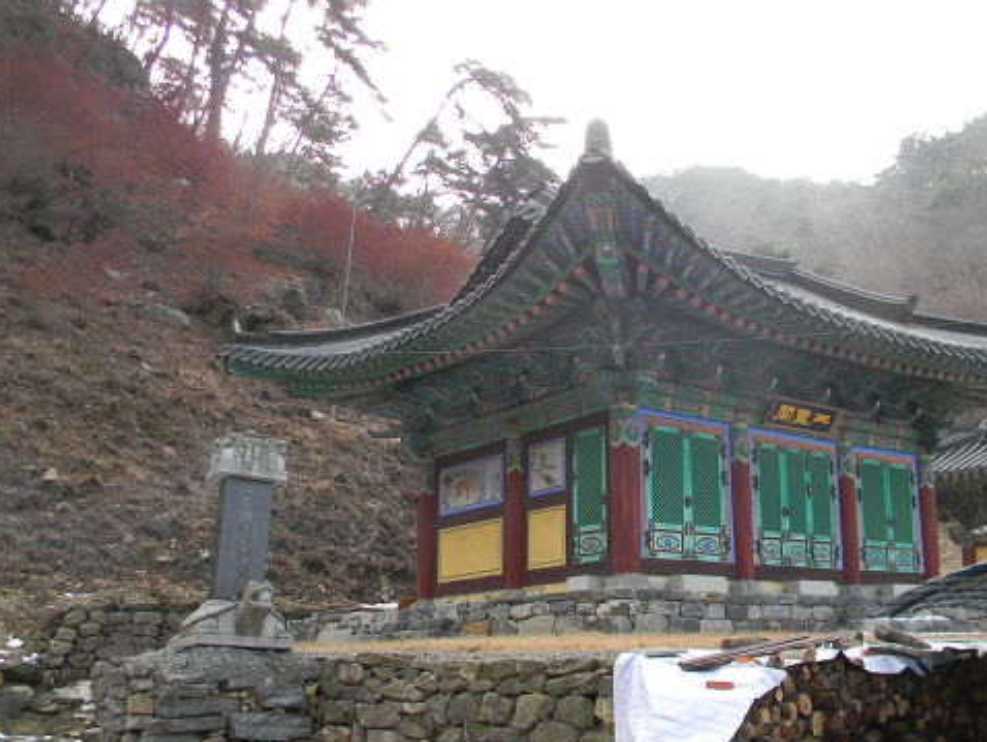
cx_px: 694
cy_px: 419
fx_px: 1170
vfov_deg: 35.1
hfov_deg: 44.7
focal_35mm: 41
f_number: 3.5
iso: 80
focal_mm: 5
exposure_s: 1/160
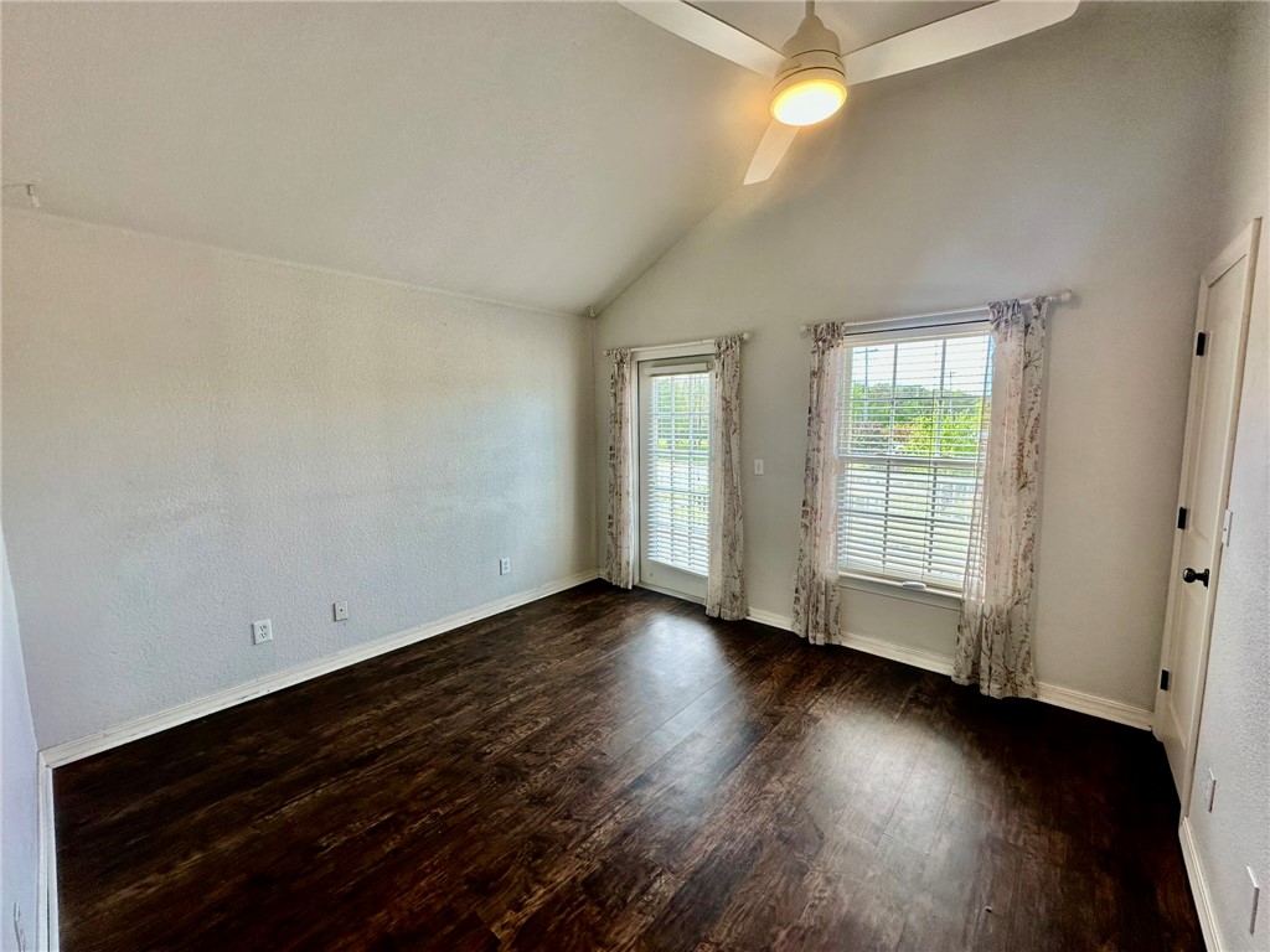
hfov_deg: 102.1
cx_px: 635
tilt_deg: -6.1
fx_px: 514
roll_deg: +0.4
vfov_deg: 85.7
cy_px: 476
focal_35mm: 14
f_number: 2.2
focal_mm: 2.22
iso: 80
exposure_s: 1/120
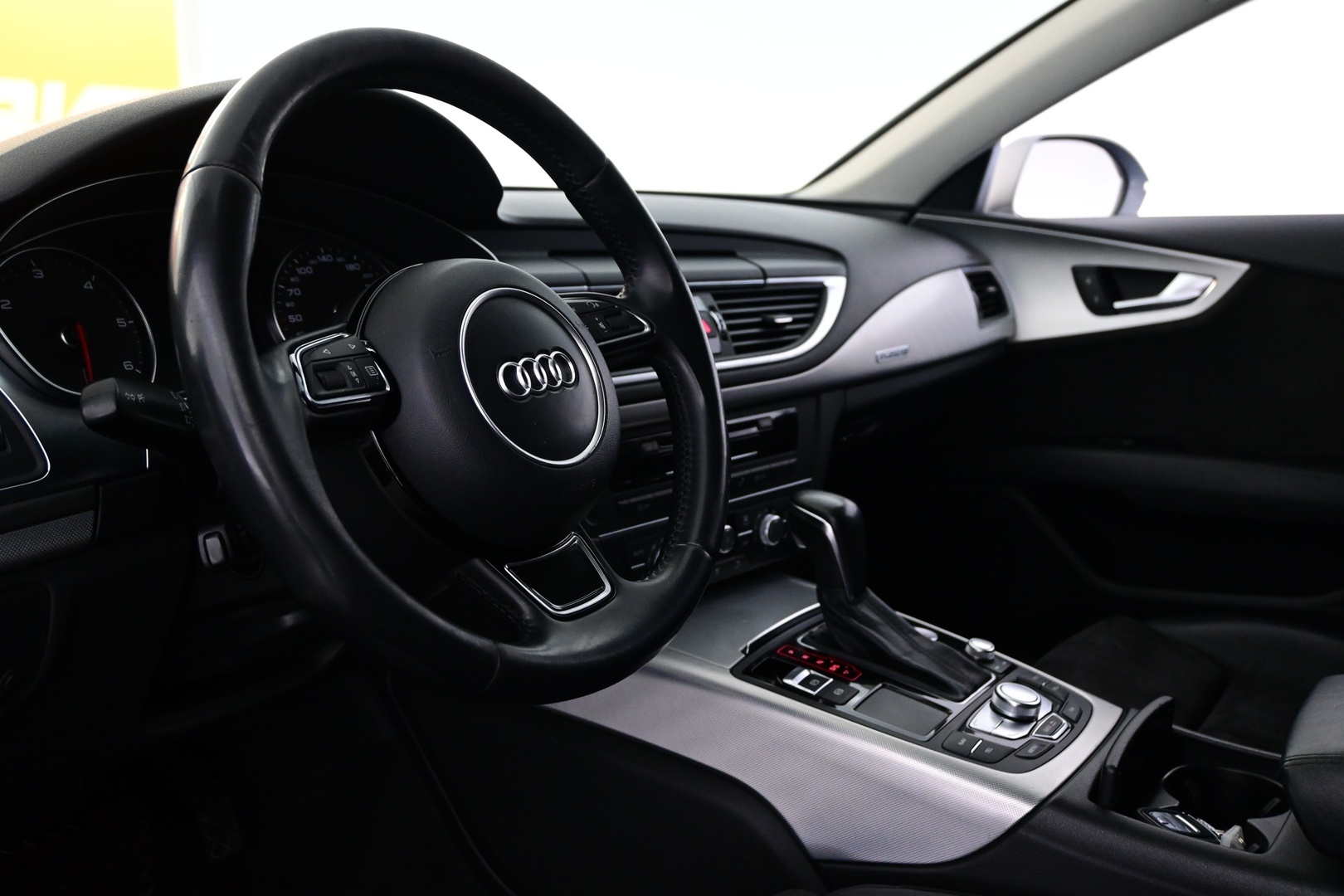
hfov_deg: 56.1
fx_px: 1260
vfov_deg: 39.1
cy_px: 448
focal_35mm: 34
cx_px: 672
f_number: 4
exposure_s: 1/40
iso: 2200
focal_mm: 22.5
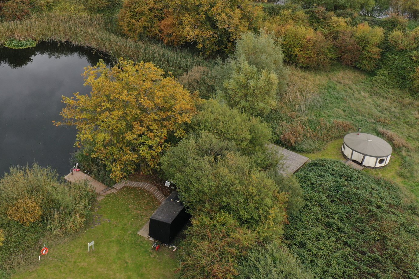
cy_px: 42
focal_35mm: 49
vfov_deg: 26.8
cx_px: 61
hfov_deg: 38.2
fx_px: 570
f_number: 4.5
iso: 100
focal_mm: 10.26
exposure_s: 1/160
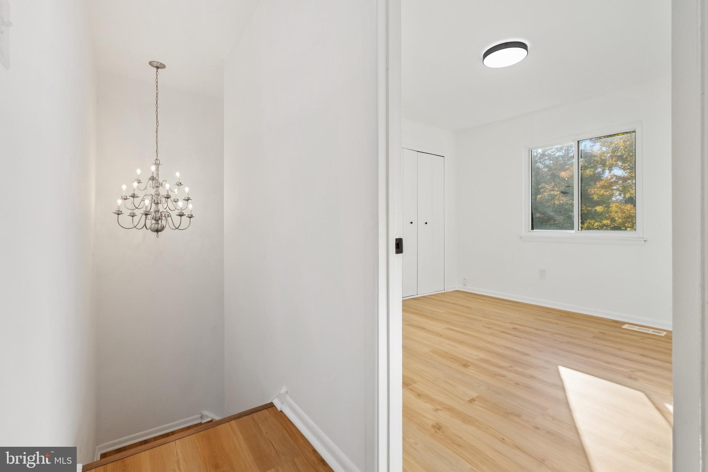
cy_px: 236
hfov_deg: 96.7
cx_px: 354
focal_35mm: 16
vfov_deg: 73.7
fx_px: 315
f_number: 8
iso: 800
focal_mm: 16
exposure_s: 1/100
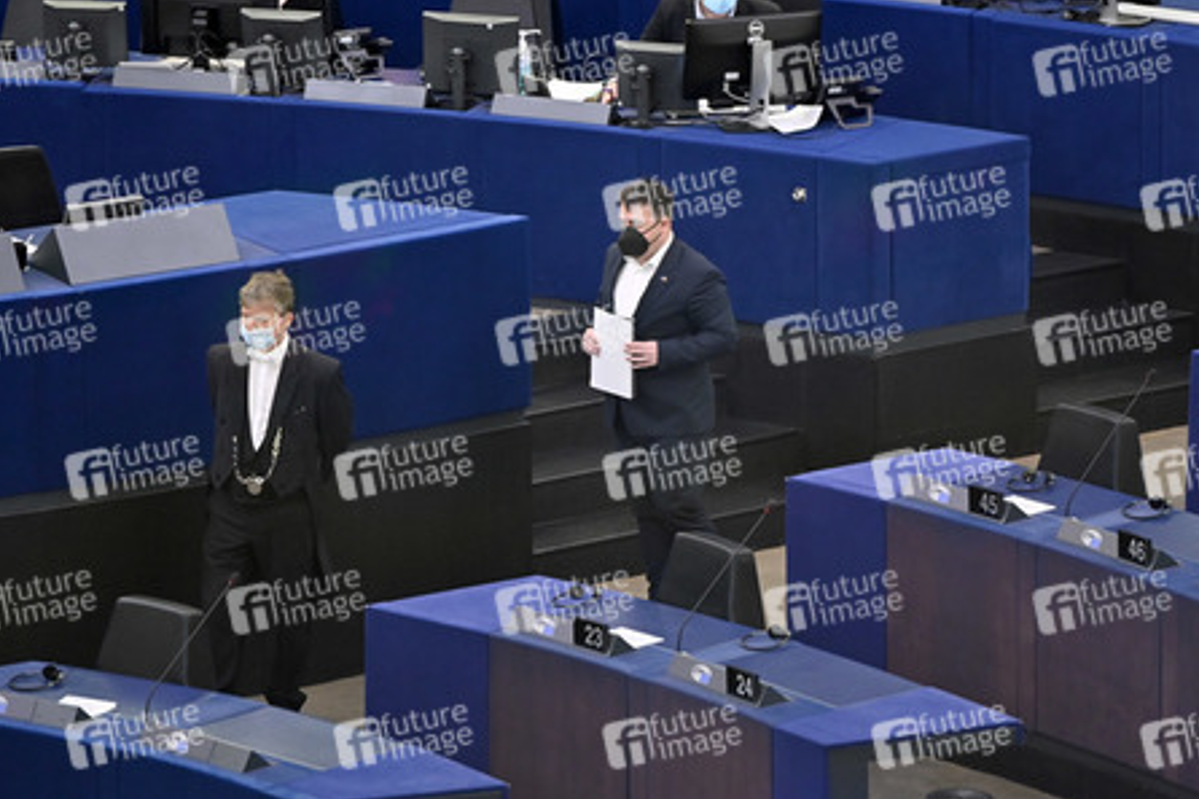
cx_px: 600
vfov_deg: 6.8
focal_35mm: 202
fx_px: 6725
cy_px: 401
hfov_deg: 10.2
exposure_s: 1/320
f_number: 2.8
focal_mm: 200
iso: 1000
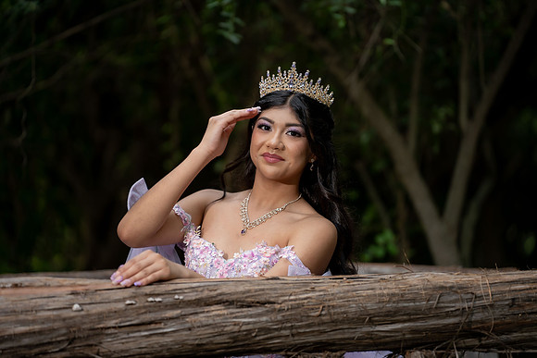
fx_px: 2074
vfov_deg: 9.9
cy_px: 179
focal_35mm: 139
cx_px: 268
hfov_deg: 14.8
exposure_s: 1/640
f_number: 2.8
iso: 200
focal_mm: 139
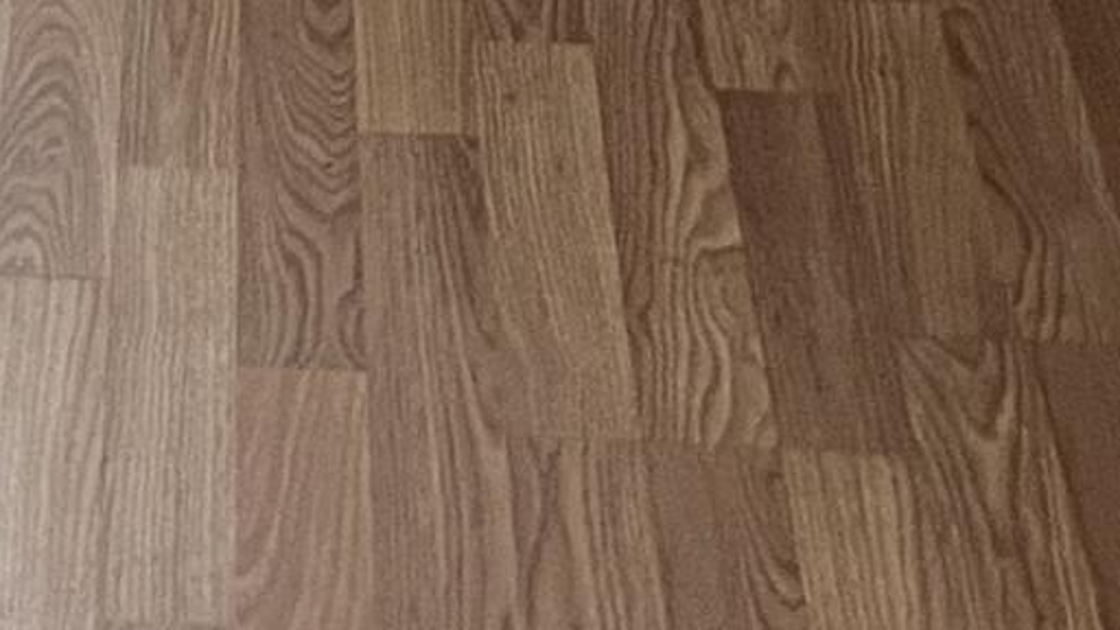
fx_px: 4930
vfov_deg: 6.3
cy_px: -1669
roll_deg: +1.6
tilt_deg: -8.9
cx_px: -536
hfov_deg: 12.4
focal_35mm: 166
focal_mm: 5.1
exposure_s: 1/60
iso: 250
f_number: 1.6
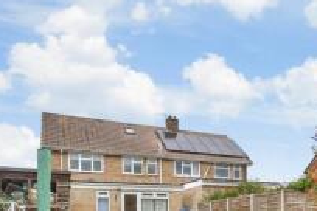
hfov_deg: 50.6
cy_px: 209
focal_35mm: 35
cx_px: 261
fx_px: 308
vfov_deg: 34.6
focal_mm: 10
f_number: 8
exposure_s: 1/320
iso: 160
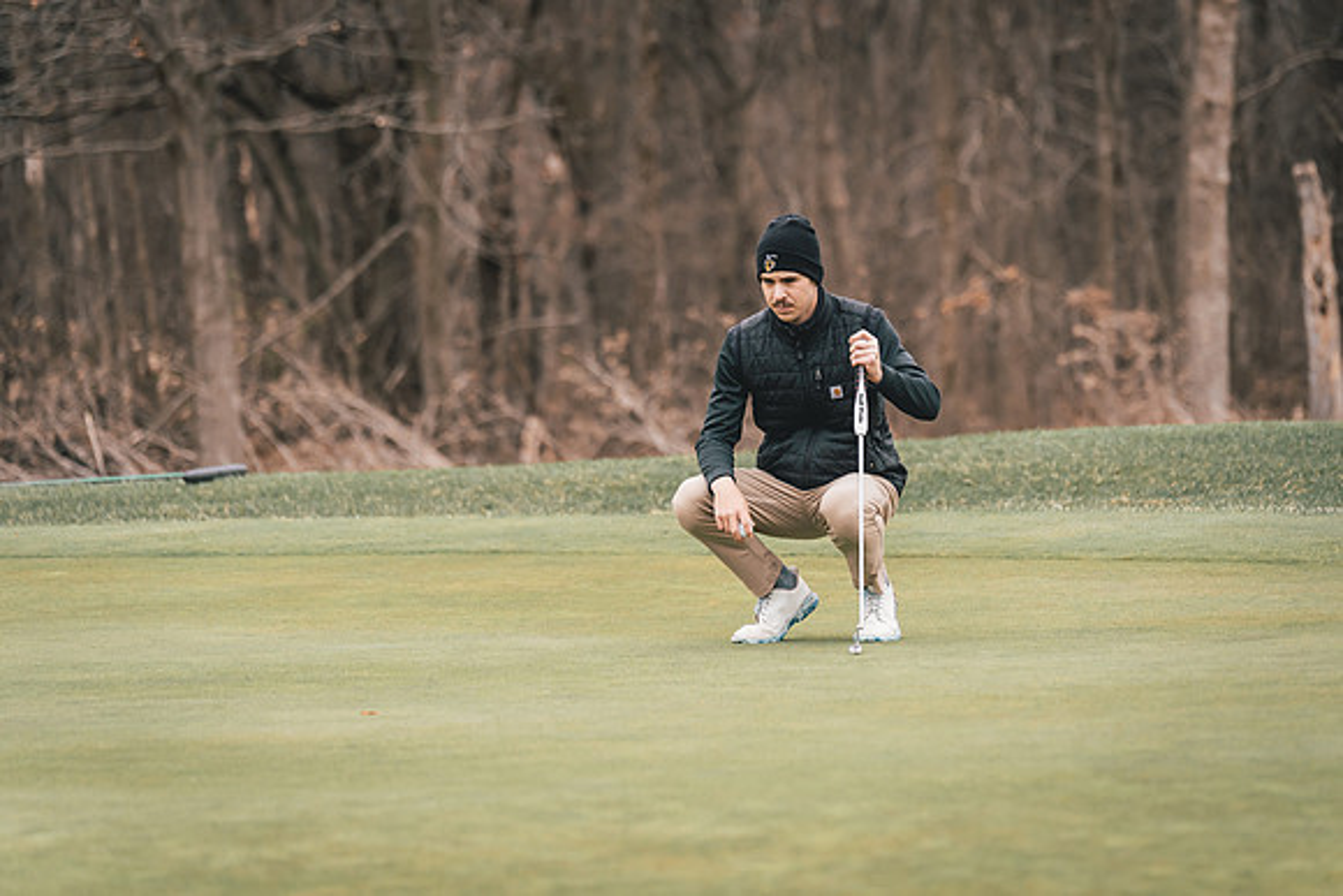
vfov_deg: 6.8
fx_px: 7551
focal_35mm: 202
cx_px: 769
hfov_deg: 10.2
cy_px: 388
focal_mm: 150
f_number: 2.8
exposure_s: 1/3200
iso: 640
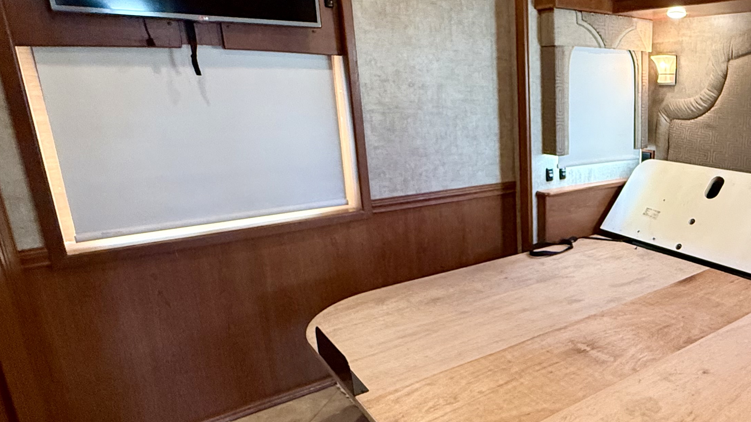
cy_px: 217
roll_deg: -0.1
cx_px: 605
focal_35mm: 28
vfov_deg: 41.5
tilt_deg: -12.7
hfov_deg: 62.0
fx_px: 558
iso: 500
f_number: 2.2
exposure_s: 1/60
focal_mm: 2.22
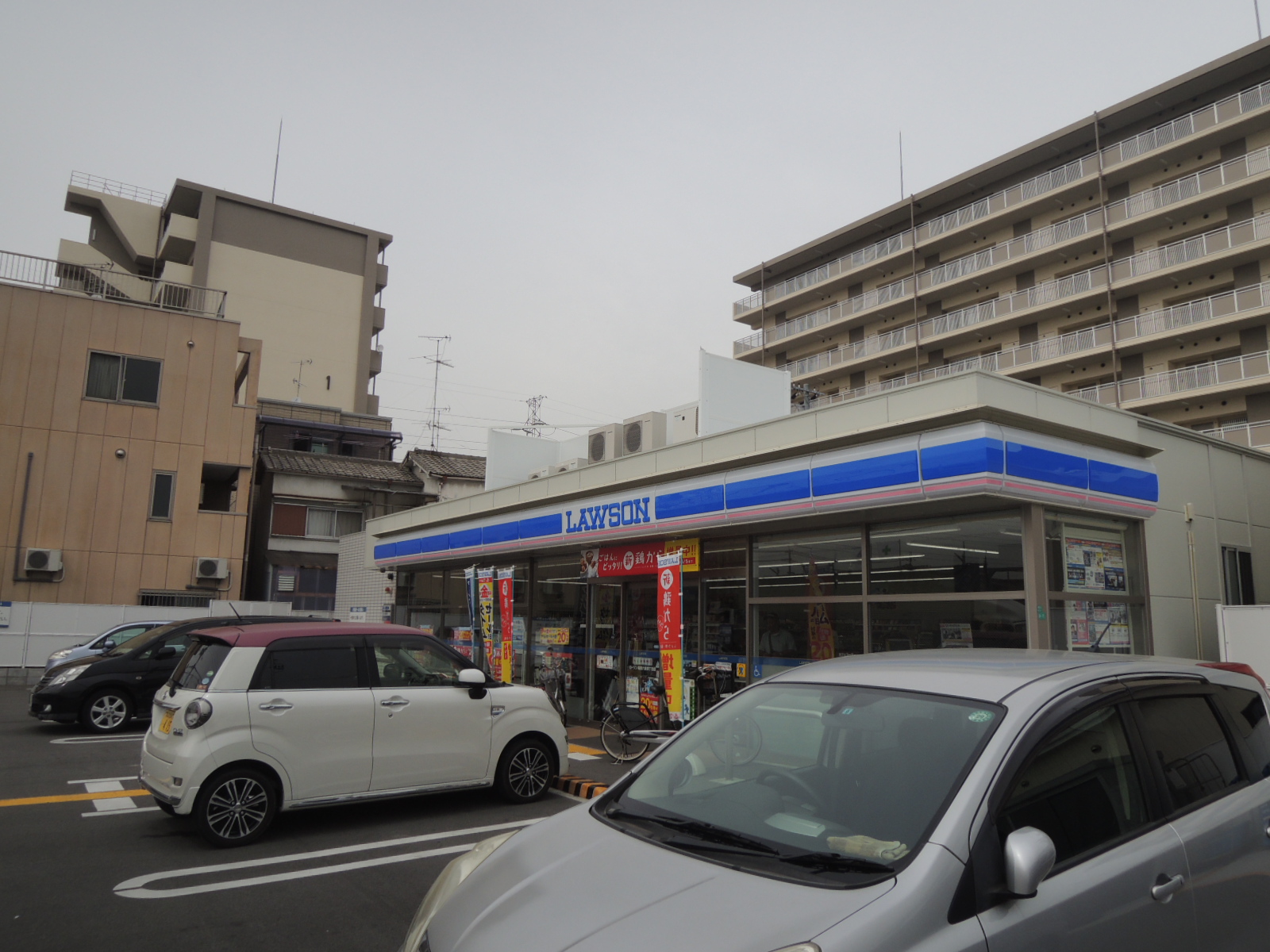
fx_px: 881
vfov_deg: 56.8
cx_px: 635
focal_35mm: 24
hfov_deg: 71.6
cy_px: 476
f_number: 3.5
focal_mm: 4.3
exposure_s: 1/1600
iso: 100
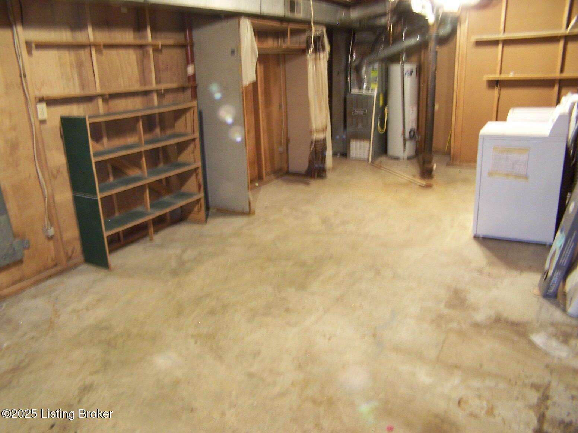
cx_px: 289
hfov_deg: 49.0
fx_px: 635
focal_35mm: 38
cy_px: 216
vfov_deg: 37.7
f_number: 2.8
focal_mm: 6.3
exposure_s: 1/3
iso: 140
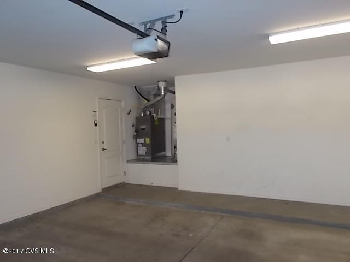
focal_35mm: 26
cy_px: 131
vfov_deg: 53.1
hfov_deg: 67.3
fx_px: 263
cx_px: 175
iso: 200
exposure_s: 1/25
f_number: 3.2
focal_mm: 4.6
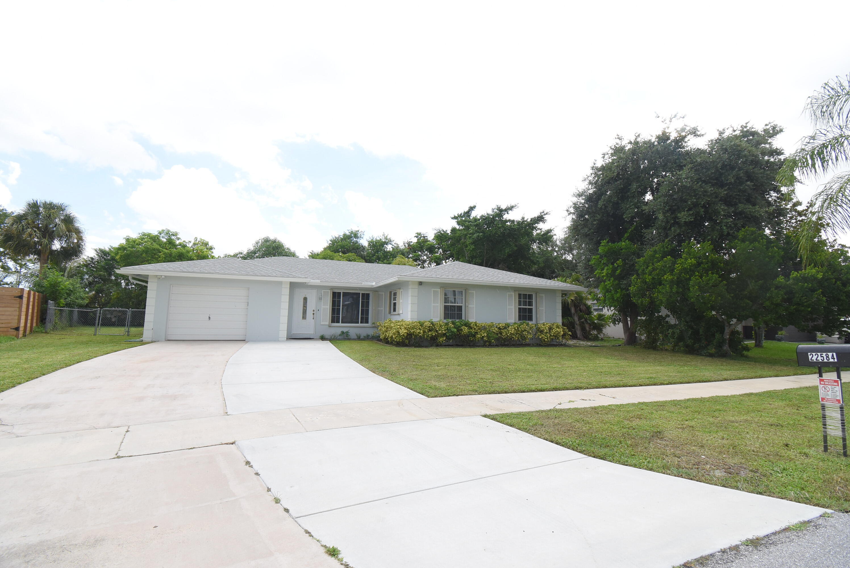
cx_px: 425
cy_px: 284
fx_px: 354
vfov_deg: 77.4
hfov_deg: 100.3
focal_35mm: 15
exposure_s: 1/250
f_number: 8
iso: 280
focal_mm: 10
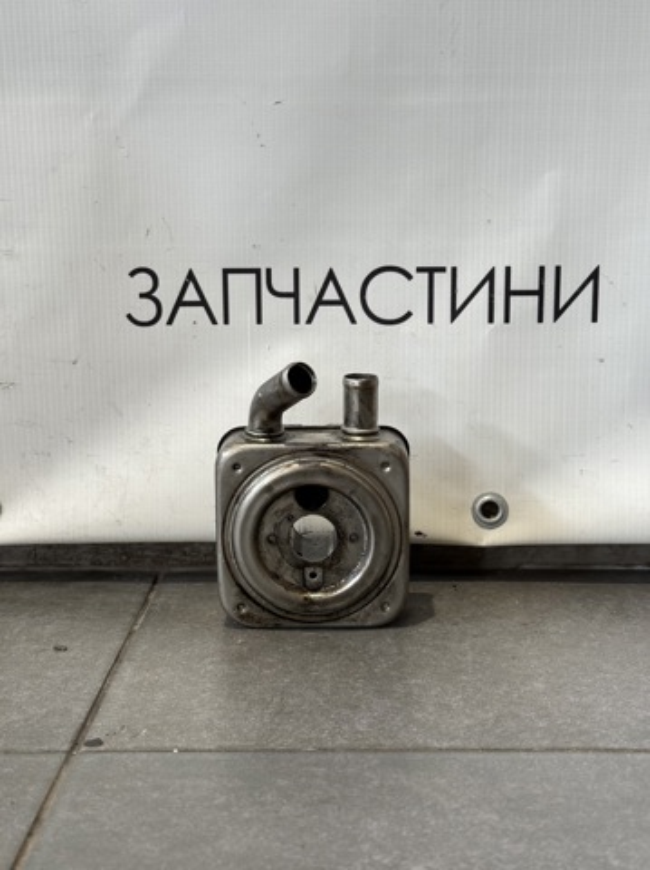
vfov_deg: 39.7
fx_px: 1204
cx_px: 325
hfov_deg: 30.2
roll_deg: +0.2
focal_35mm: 48
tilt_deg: -10.9
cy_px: 435
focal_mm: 6.76
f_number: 1.78
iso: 125
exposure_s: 1/50
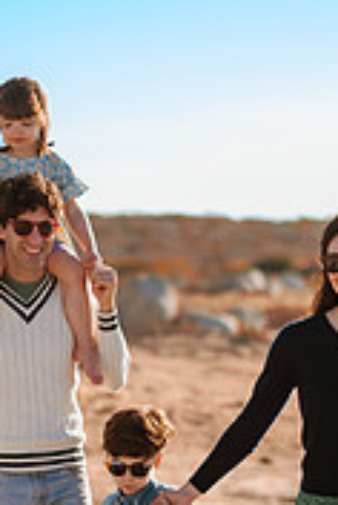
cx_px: 189
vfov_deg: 13.8
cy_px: 384
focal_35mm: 148
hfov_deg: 9.3
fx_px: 2076
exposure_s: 1/2500
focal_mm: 58
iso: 50
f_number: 1.8
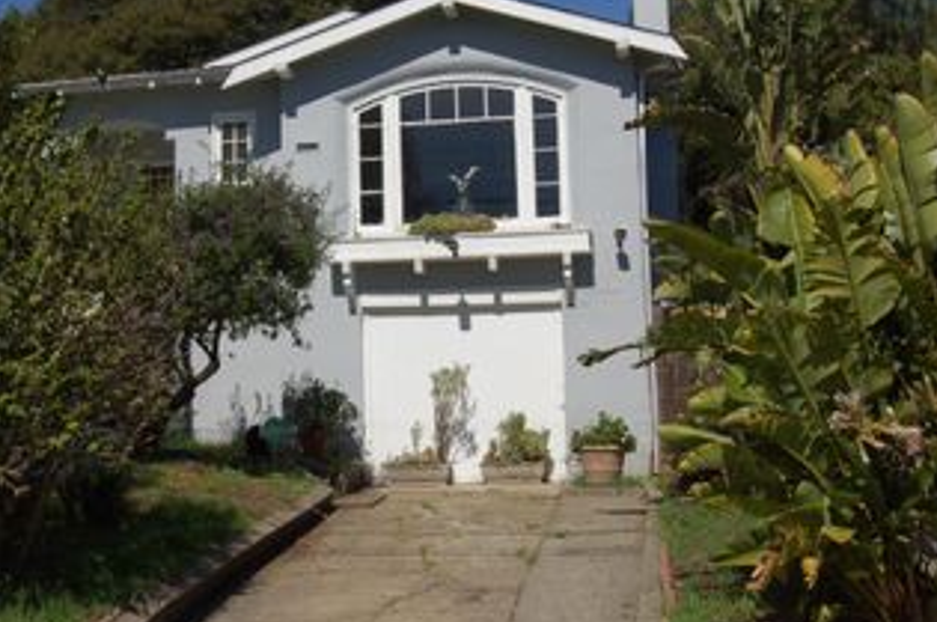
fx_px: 1611
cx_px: 357
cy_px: 277
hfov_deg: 32.3
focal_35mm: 62
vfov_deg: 21.8
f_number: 10
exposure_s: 1/500
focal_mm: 26
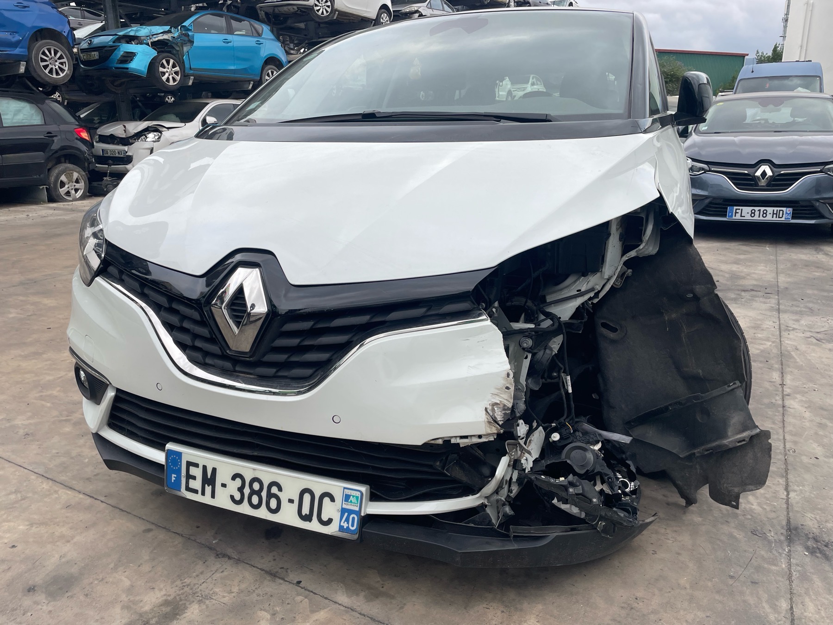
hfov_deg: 67.3
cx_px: 416
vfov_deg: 53.1
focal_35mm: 26
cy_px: 312
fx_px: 626
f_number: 1.6
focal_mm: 4.2
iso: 32
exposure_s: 1/502
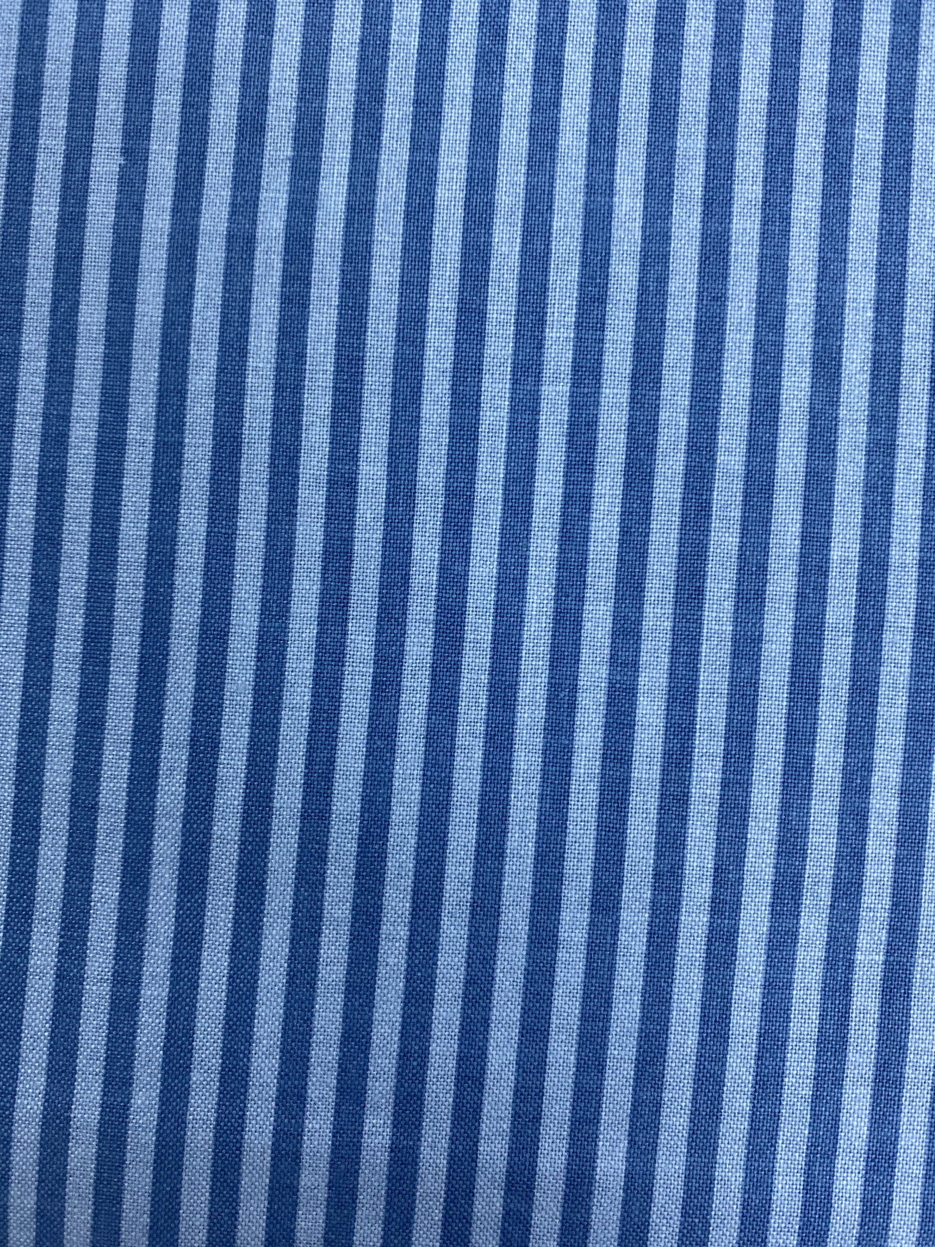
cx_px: 455
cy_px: 614
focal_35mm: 26
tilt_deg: -87.4
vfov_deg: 67.3
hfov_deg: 53.0
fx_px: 937
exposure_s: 1/100
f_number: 1.8
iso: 100
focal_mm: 4.25
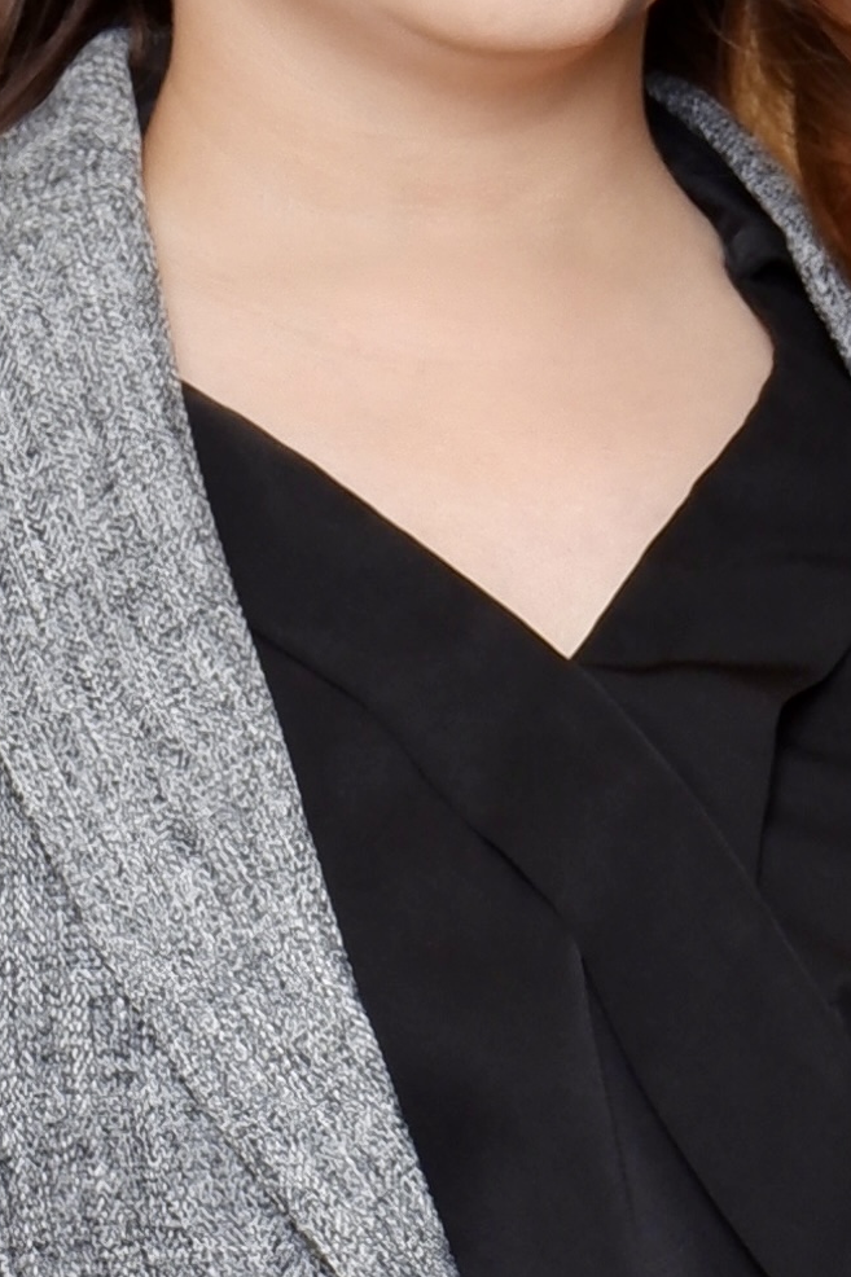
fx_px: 5391
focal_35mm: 152
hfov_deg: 8.8
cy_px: 538
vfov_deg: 13.5
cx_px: 1249
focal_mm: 26.4
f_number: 8
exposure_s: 1/40
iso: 250
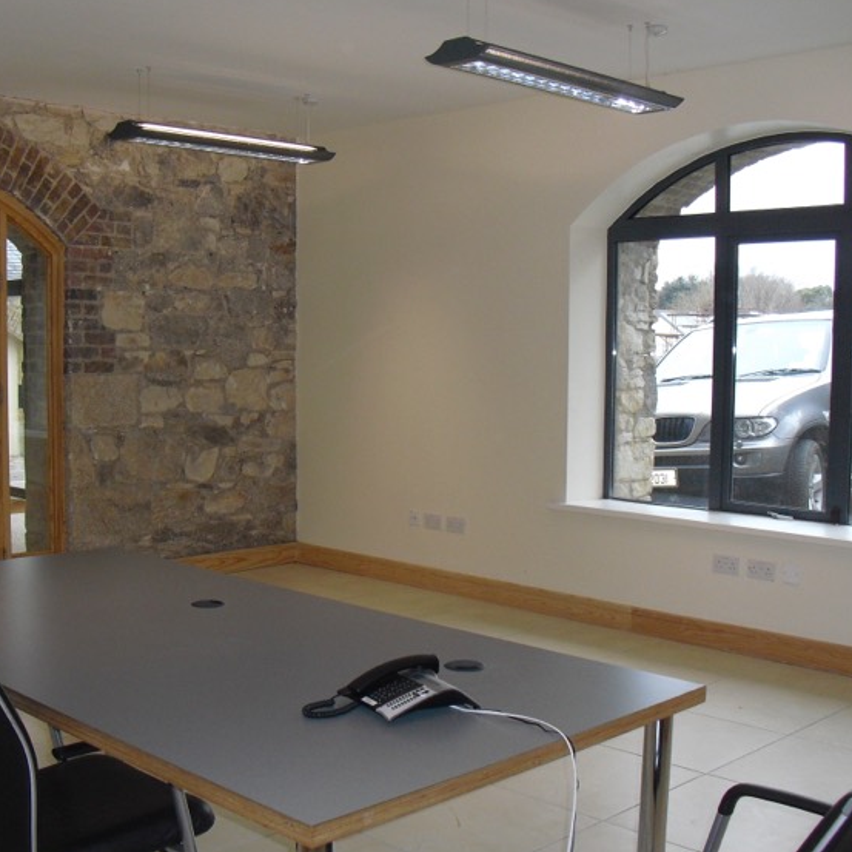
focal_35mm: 46
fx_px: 1281
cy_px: 441
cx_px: 385
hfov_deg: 36.8
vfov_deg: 36.8
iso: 200
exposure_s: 1/100
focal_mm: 6.3
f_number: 3.1
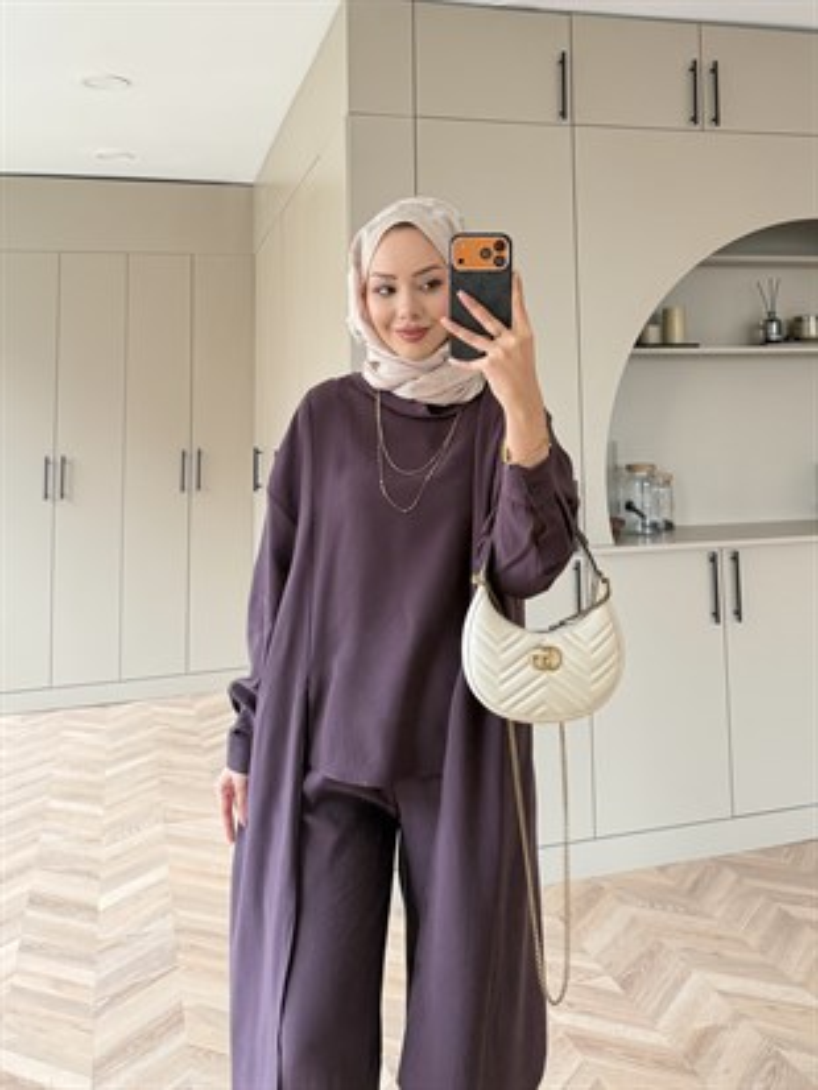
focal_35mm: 24
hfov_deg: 56.8
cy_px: 545
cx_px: 409
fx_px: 756
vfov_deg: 71.6
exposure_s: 1/60
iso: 320
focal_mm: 6.76
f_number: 1.78
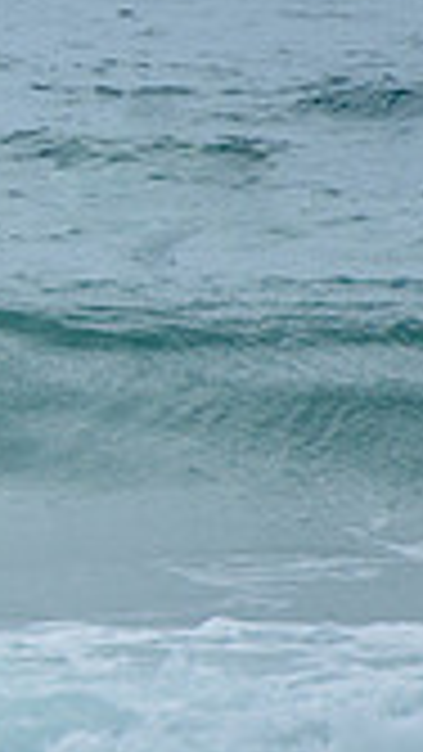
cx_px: -1063
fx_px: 35515
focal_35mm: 1782
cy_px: 256
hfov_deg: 0.7
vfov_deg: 1.2
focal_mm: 400
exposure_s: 1/1600
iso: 500
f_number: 8
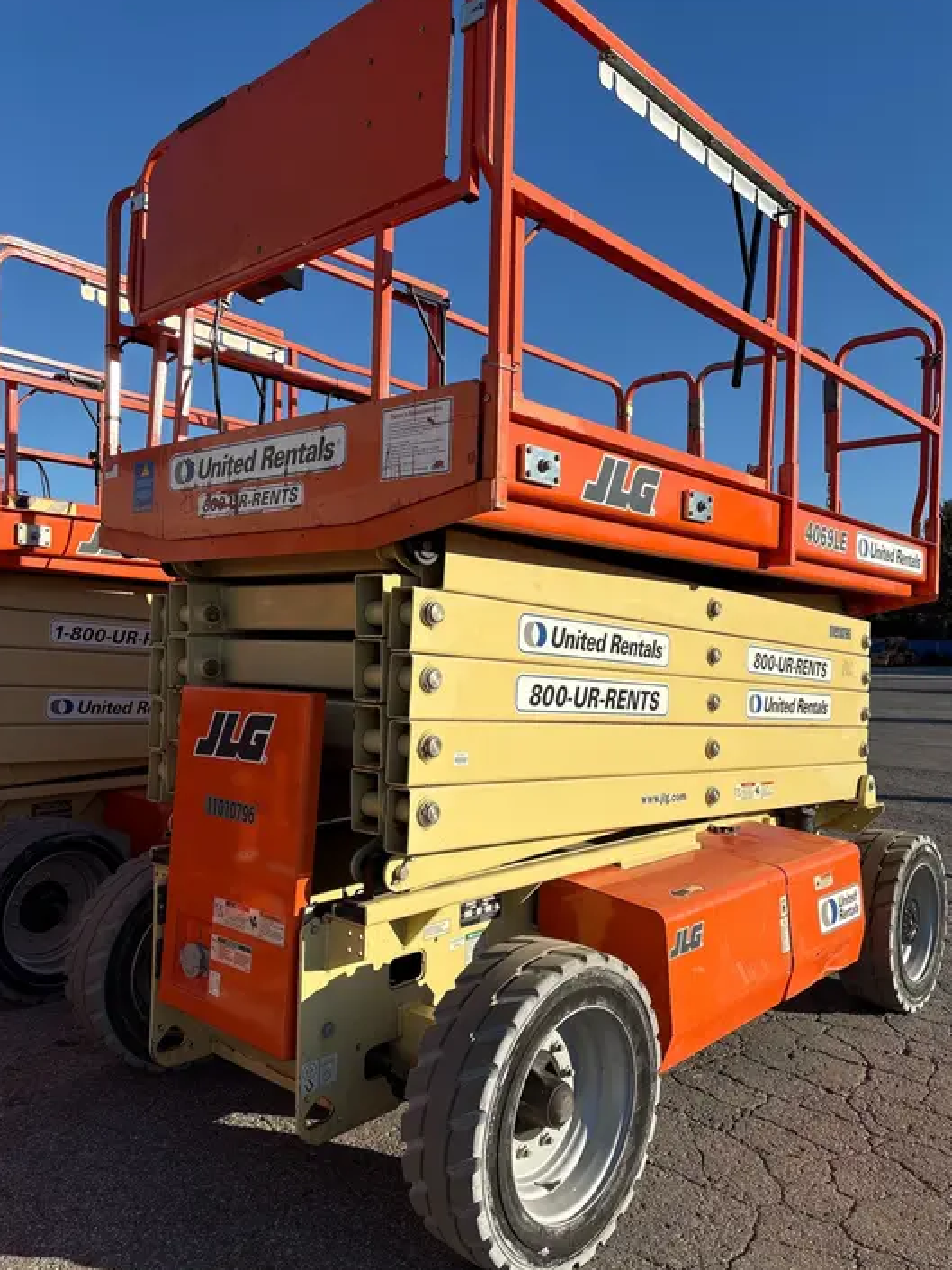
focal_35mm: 27
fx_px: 991
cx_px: 488
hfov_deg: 51.3
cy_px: 647
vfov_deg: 65.3
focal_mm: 5.96
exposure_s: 1/4950
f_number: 1.6
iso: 50
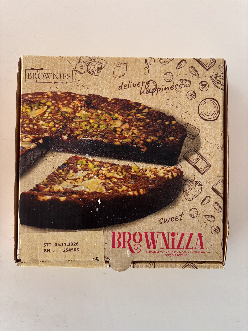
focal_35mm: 26
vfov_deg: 67.3
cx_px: 124
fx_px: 248
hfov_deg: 53.1
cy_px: 166
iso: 250
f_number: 1.6
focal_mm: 5.96
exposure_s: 1/50
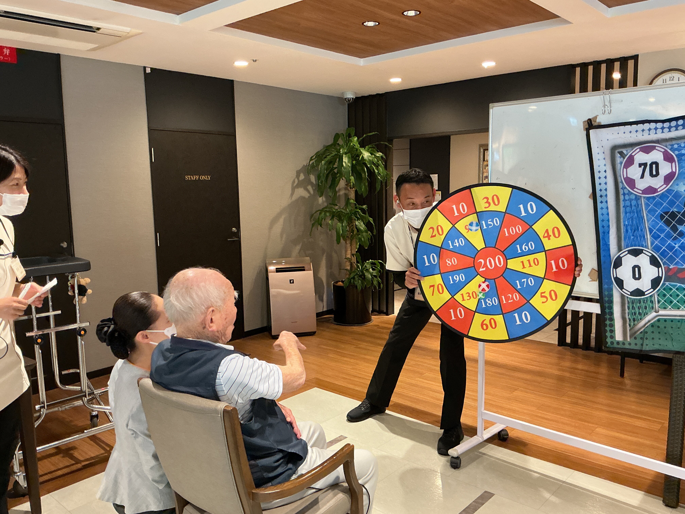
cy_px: 257
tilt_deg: -7.2
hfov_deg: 61.7
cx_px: 342
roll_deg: +1.0
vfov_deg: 48.2
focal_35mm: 29
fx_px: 574
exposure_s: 1/60
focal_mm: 3
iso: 160
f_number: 1.8
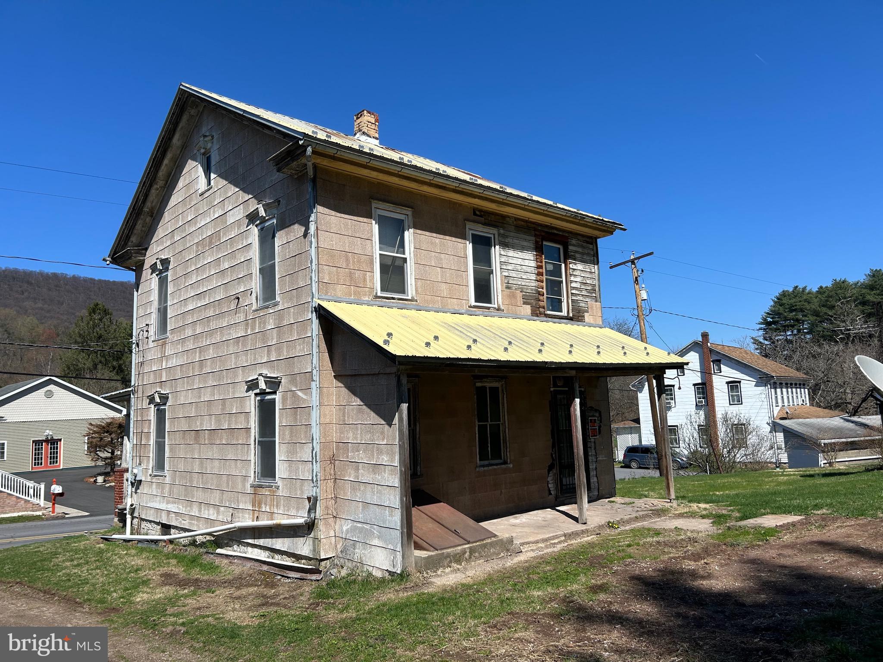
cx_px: 442
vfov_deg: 53.1
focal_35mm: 26
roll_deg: +2.4
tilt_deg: +7.4
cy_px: 331
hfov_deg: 67.3
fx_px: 663
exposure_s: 1/5882
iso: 50
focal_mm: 5.7
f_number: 1.5
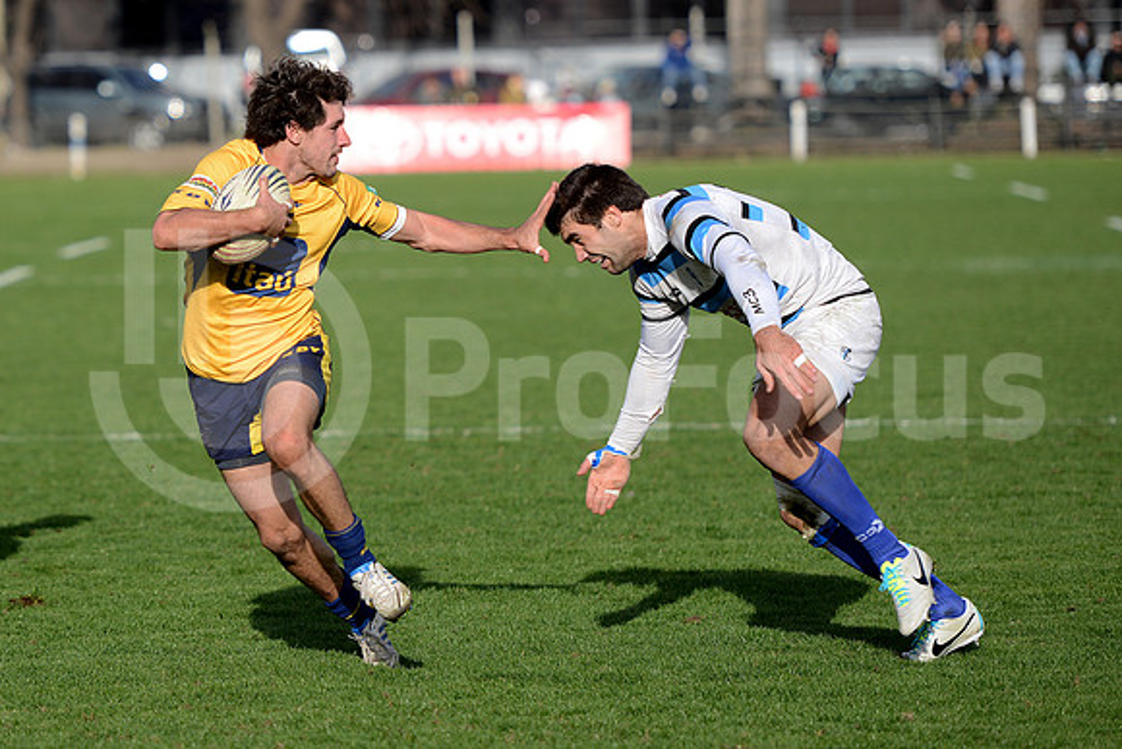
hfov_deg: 11.1
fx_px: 5767
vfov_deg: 7.4
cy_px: 374
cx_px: 561
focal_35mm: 185
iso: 250
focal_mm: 185
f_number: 2.8
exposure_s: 1/2000
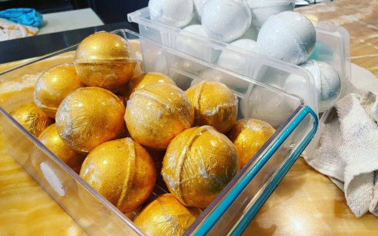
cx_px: 191
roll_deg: -0.2
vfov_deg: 44.5
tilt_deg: -36.2
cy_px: 106
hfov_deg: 66.5
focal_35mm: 28
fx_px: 288
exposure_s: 1/60
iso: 200
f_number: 1.6
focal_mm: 4.2
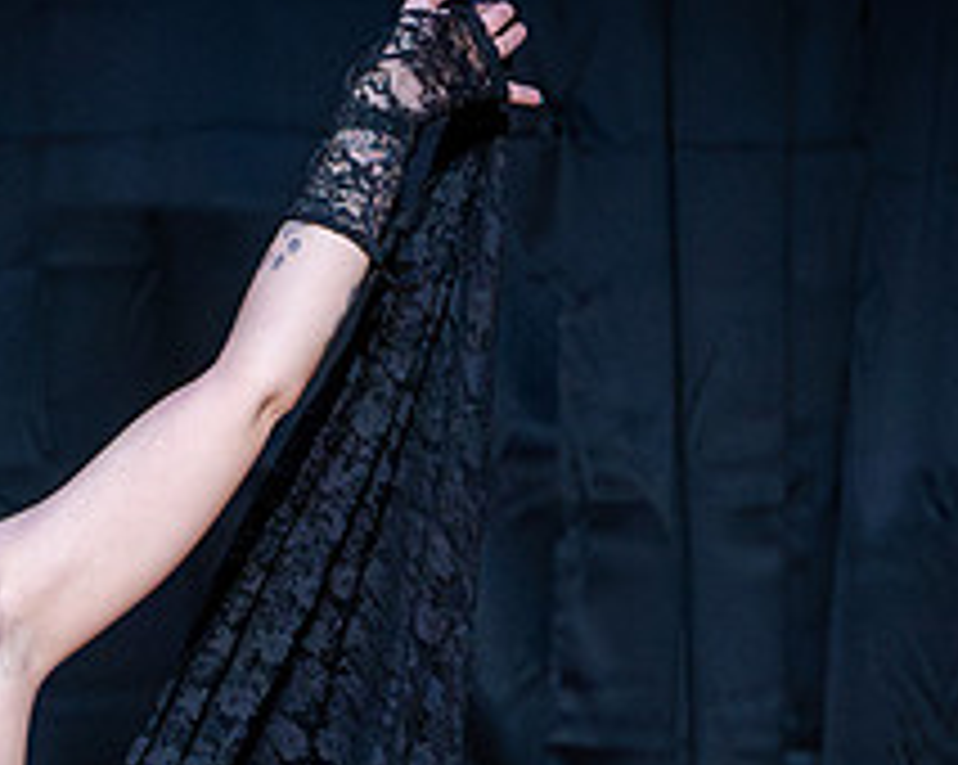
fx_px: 6657
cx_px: 347
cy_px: 899
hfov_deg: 8.2
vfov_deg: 6.5
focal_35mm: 235
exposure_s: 1/320
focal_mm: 65
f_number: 4
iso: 12800
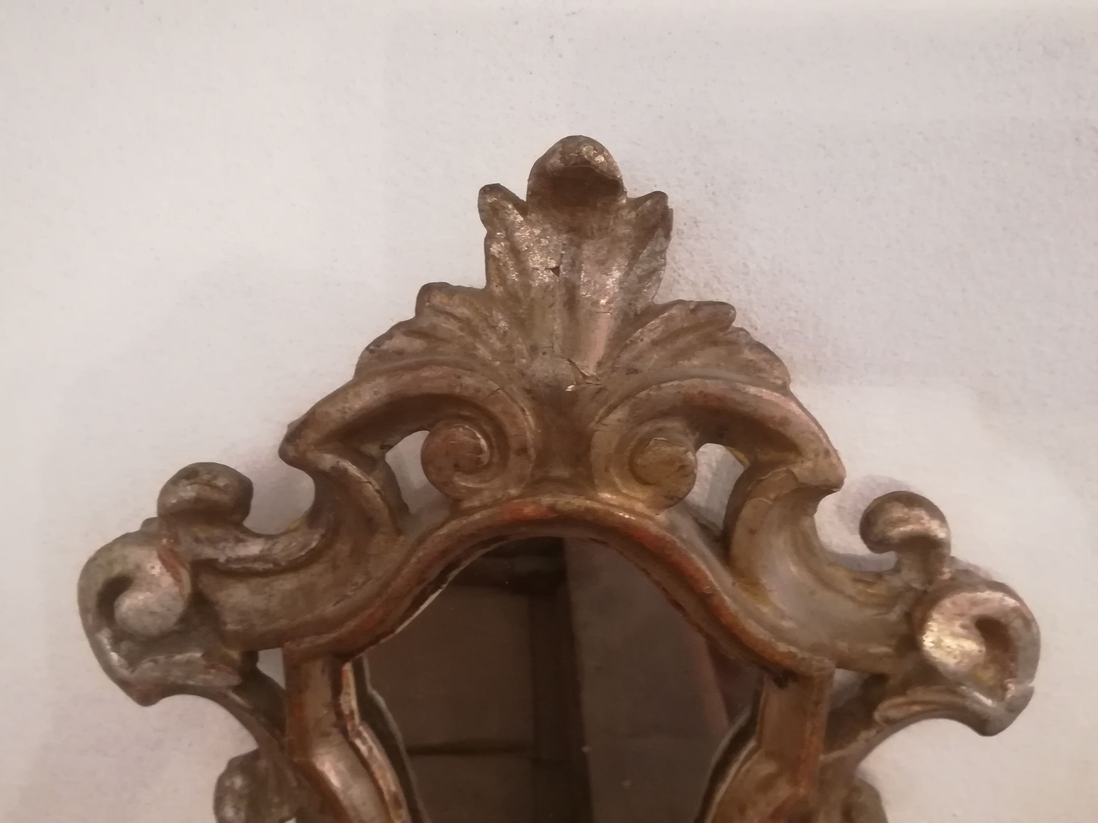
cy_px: 412
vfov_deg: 46.8
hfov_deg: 60.0
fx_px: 952
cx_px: 549
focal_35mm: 30
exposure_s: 1/20
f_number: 2.2
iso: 640
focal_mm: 3.83
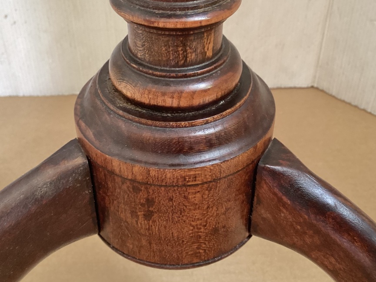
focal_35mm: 43
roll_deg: -2.8
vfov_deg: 33.4
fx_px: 467
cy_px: 103
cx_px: 177
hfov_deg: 43.8
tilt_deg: -36.8
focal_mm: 3.3
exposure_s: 1/33
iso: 250
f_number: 2.4
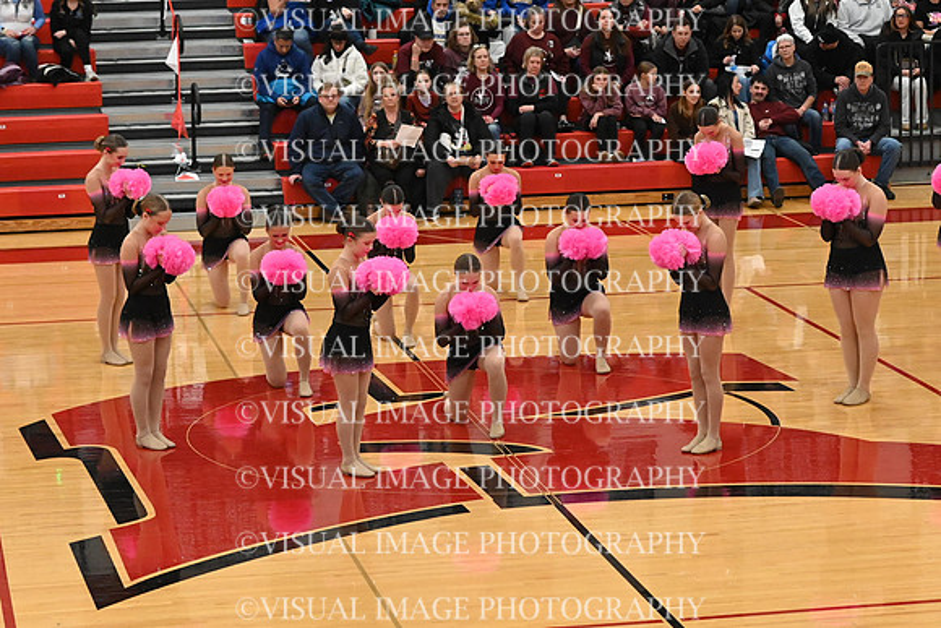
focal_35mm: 105
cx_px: 470
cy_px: 314
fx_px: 2745
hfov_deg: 19.5
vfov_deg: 13.0
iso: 8000
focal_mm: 70
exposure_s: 1/400
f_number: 4
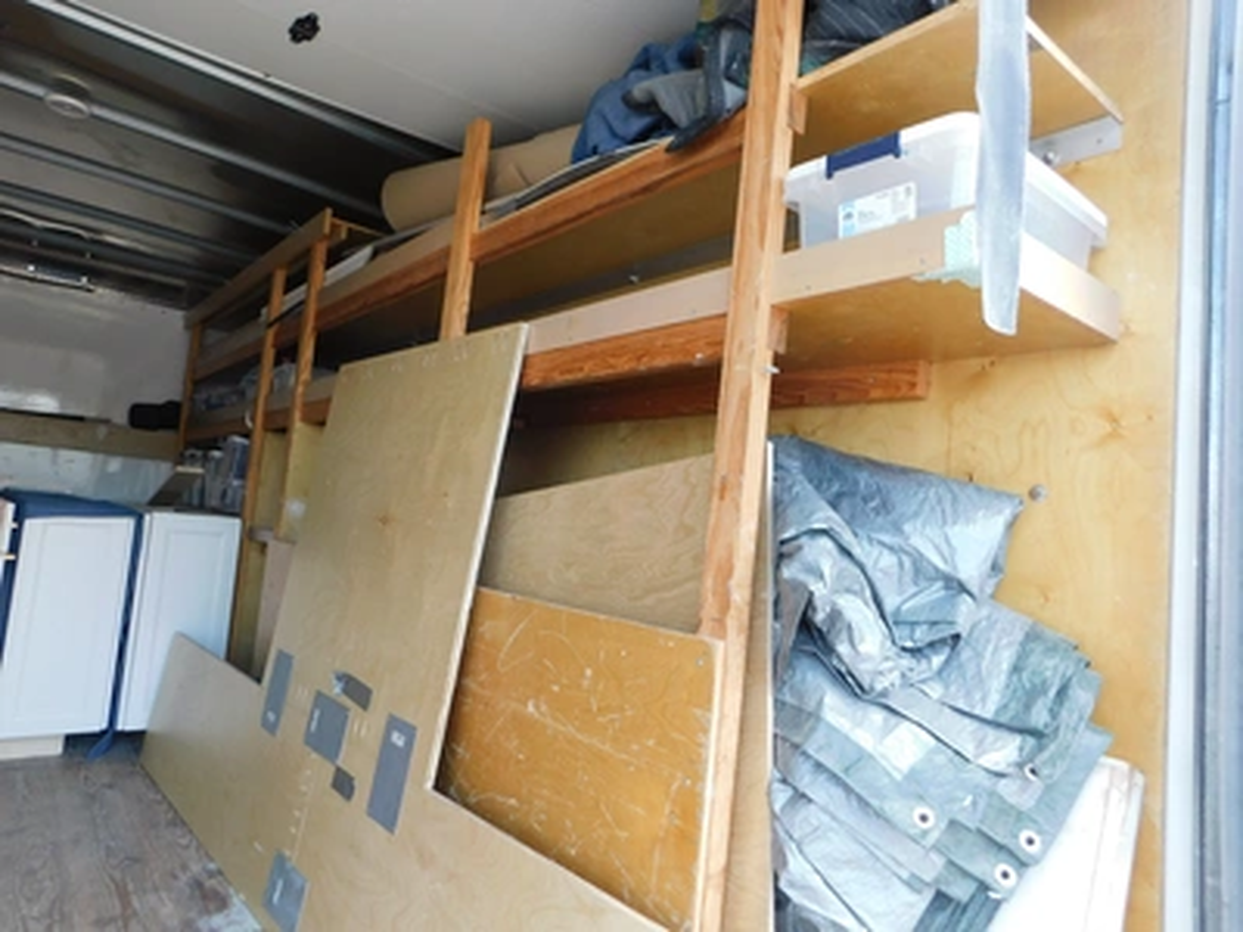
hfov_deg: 73.9
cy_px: 466
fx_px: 826
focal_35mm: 23
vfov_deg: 58.9
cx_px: 622
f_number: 3
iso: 125
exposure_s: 1/100
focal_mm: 4
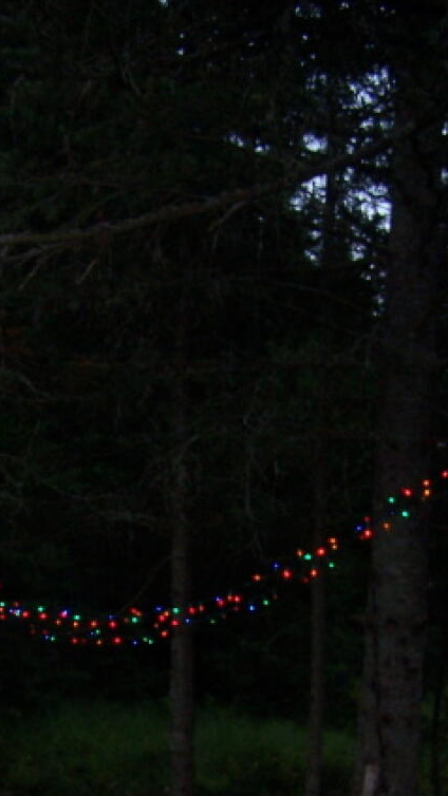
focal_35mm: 75
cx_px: 74
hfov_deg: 16.0
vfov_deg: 27.5
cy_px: 662
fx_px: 1584
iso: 140
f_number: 2.8
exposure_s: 1/60
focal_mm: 6.3
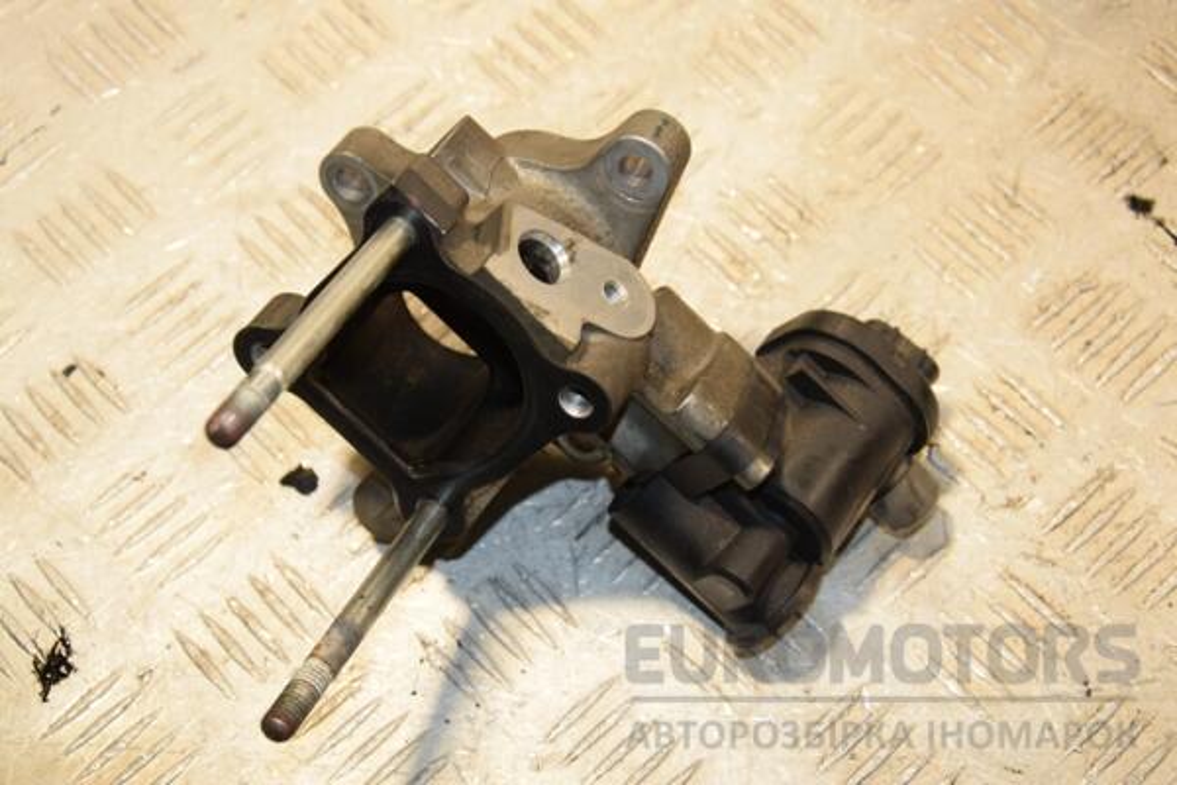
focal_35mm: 72
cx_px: 588
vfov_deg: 18.9
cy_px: 392
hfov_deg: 28.1
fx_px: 2354
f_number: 7.1
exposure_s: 1/200
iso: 800
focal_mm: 48
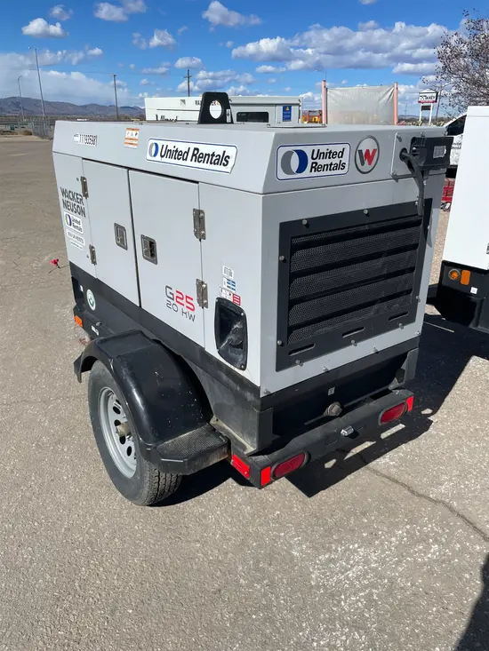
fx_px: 490
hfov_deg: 53.1
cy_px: 326
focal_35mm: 26
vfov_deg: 67.3
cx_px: 244
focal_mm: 4.2
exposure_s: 1/5814
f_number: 1.6
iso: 32
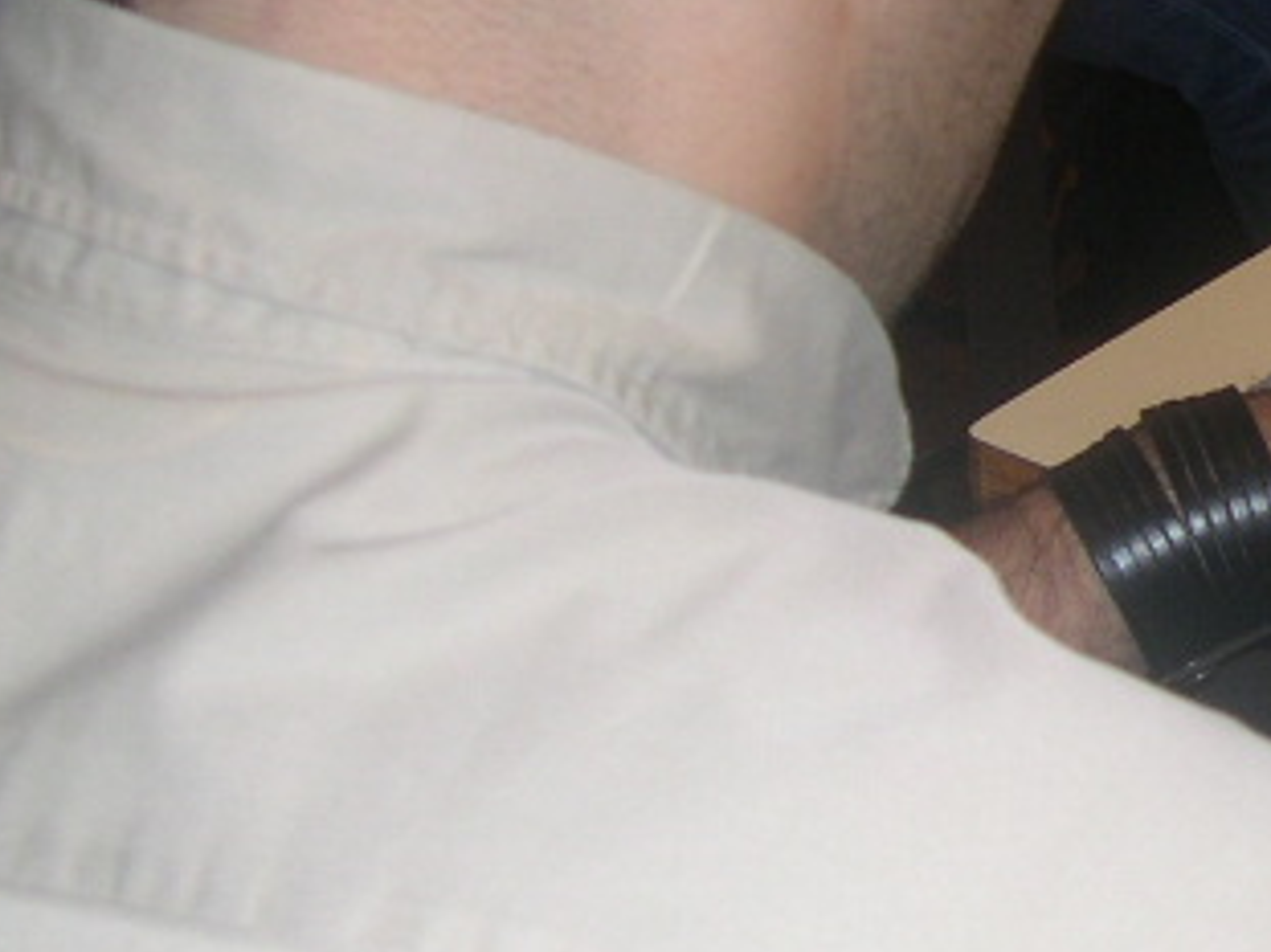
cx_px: 2027
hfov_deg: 14.5
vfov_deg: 11.8
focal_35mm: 125
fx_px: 4588
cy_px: 212
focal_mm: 8
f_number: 2.8
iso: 100
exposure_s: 1/60
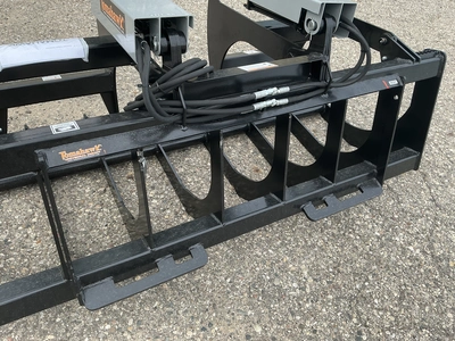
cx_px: 228
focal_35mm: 28
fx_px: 368
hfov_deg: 63.4
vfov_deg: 49.7
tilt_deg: -48.1
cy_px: 170
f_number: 1.8
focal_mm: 3
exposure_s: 1/205
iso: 20
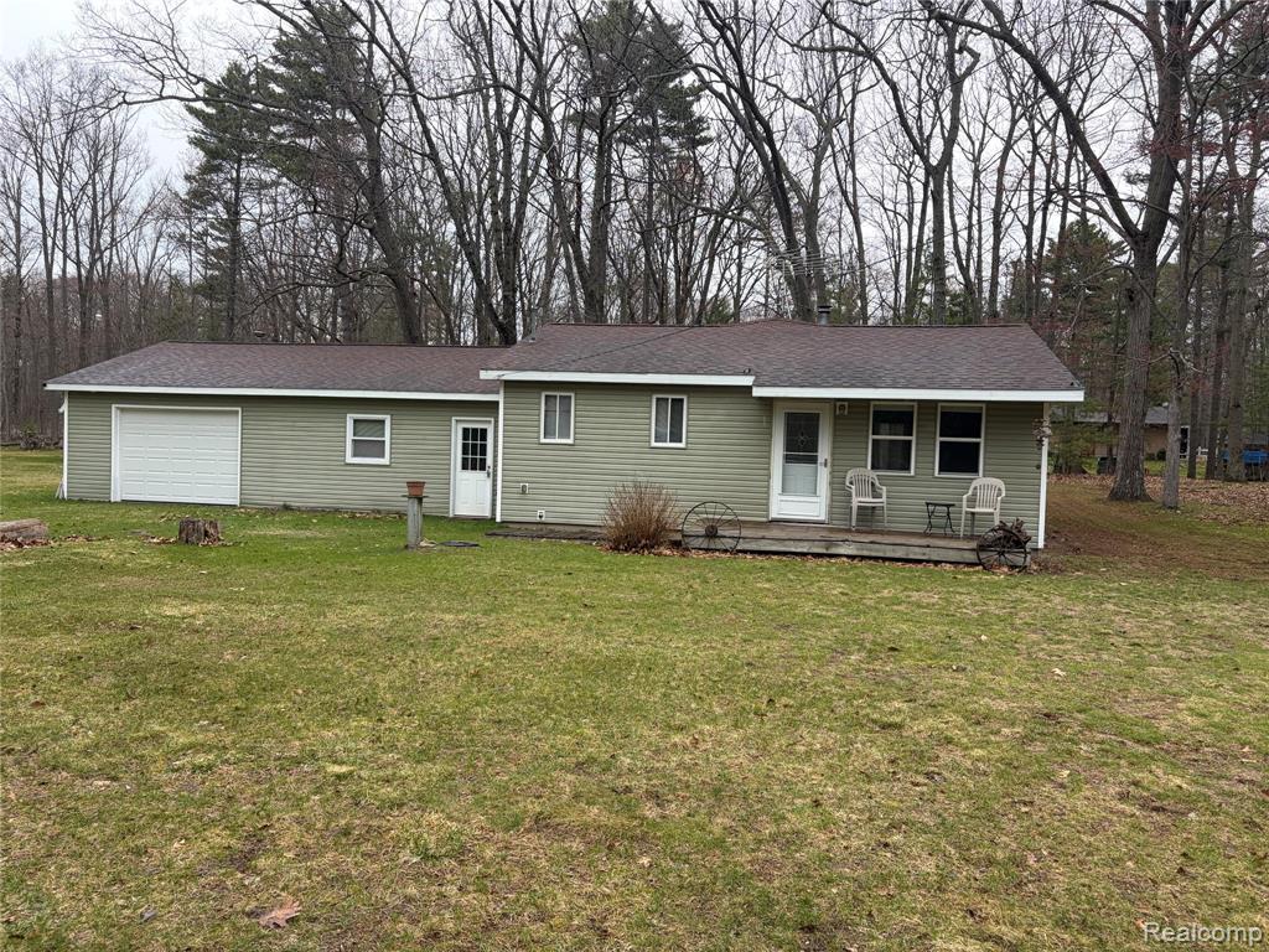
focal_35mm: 26
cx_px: 634
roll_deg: -2.2
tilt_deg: -2.1
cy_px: 476
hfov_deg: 67.3
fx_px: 953
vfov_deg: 53.1
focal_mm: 5.96
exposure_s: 1/566
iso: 50
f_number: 1.6
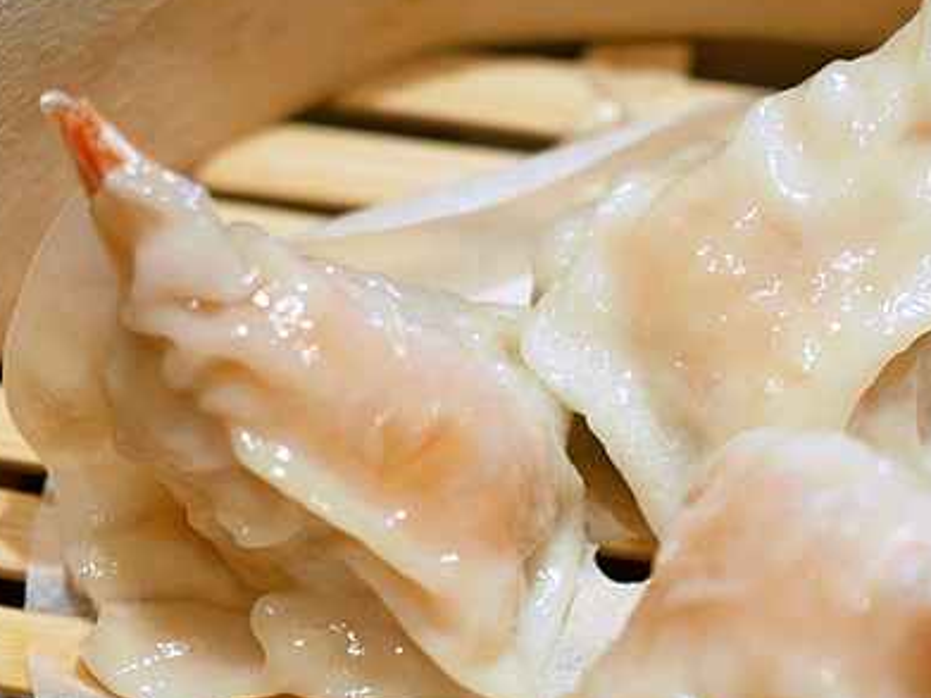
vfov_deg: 11.5
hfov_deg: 15.4
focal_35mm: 128
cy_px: 521
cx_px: 583
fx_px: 3442
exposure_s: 1/200
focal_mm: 25
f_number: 1.8
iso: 200
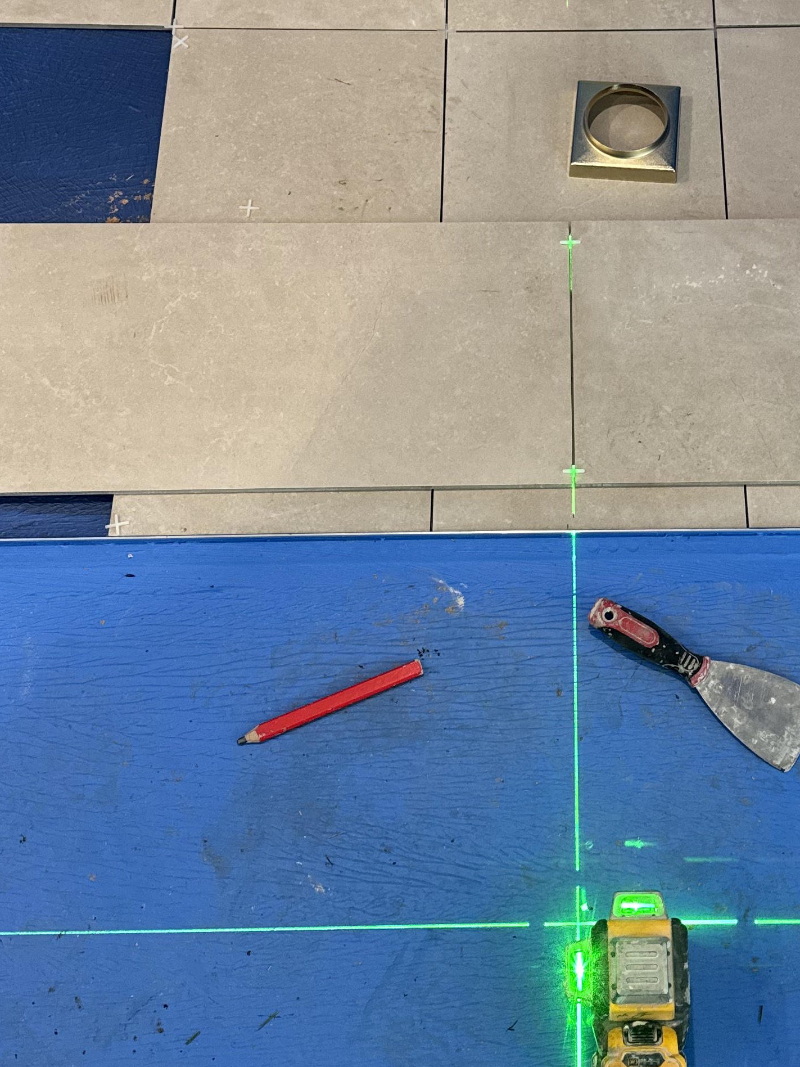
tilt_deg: -63.7
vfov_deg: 37.2
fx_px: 1571
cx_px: 583
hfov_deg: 28.2
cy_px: 377
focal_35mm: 51
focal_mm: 6.76
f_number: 1.78
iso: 200
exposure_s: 1/66
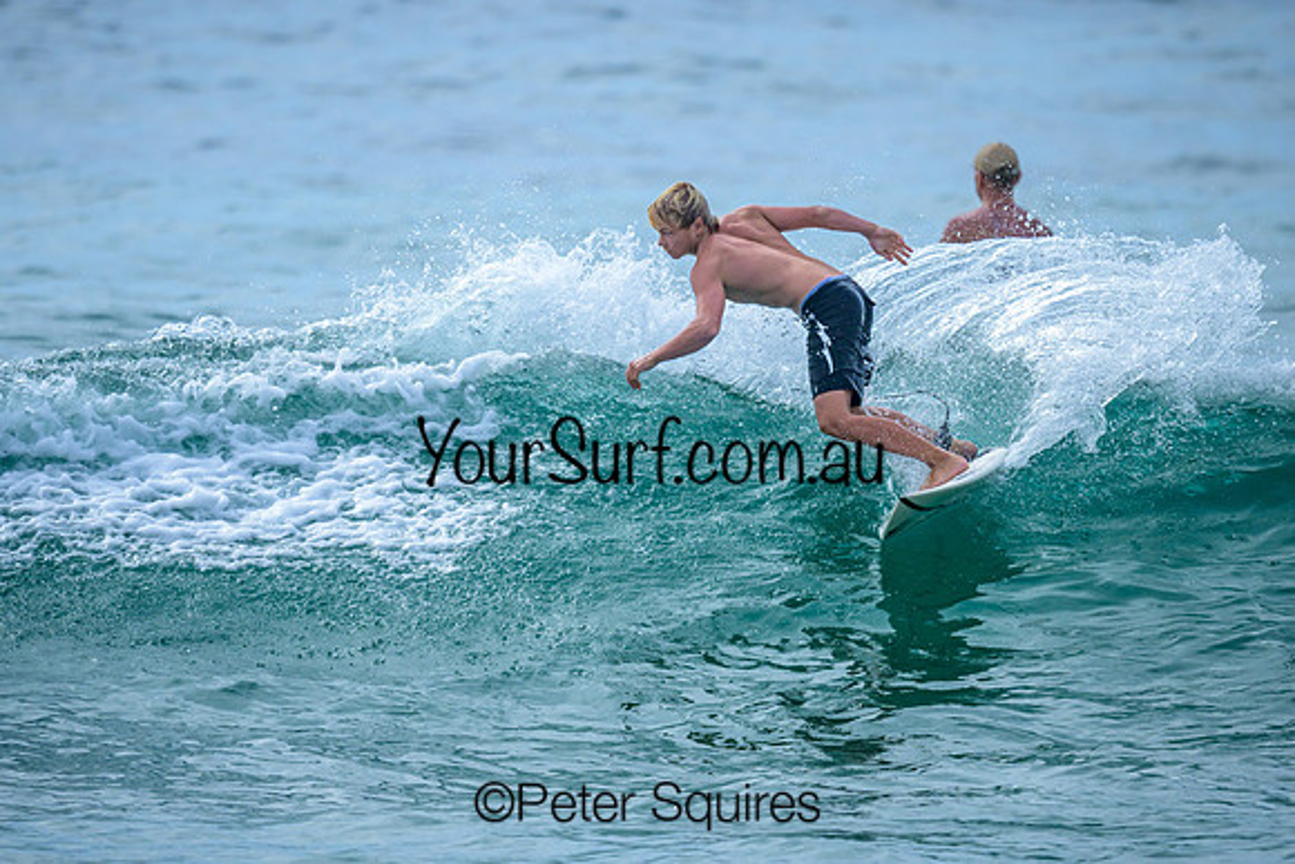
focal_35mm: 1073
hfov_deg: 1.9
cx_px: 586
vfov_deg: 1.3
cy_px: 400
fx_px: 38606
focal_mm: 800
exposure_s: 1/3200
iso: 280
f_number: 6.3
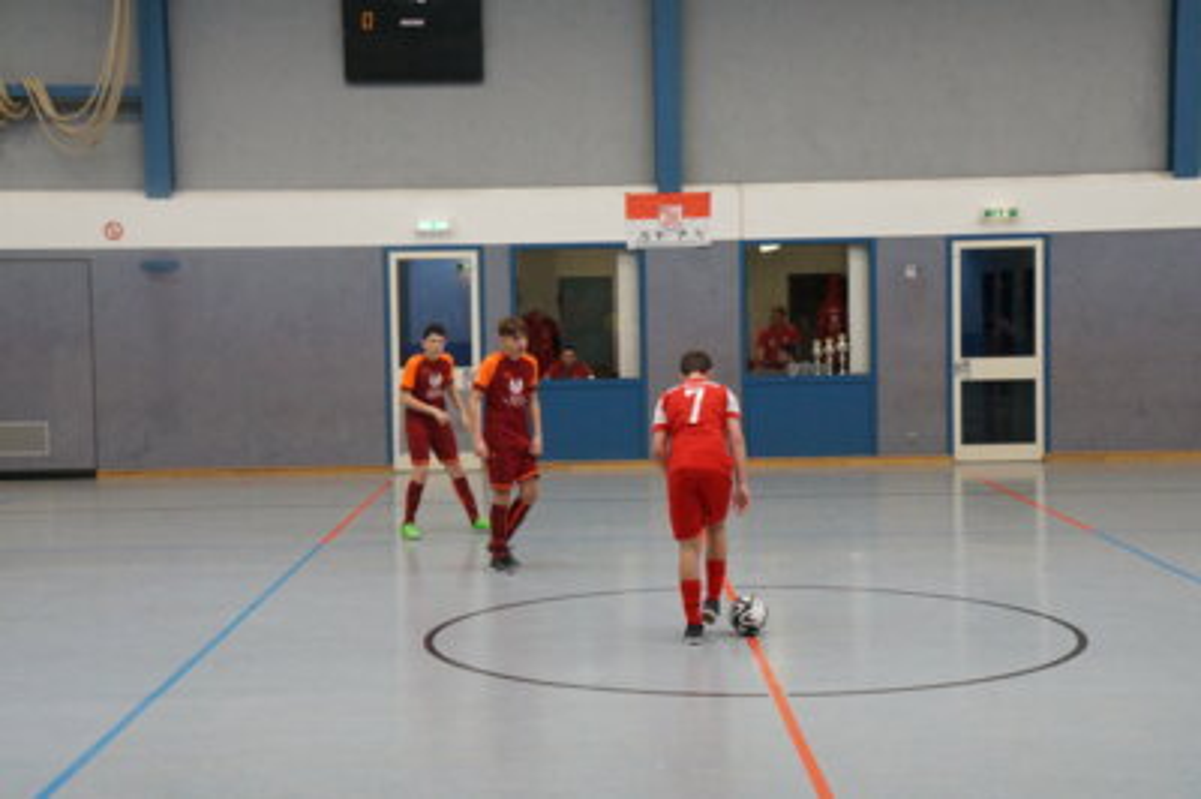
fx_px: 2000
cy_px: 400
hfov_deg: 33.4
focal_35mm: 60
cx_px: 600
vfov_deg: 22.6
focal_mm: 40
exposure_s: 1/80
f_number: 13
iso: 3200
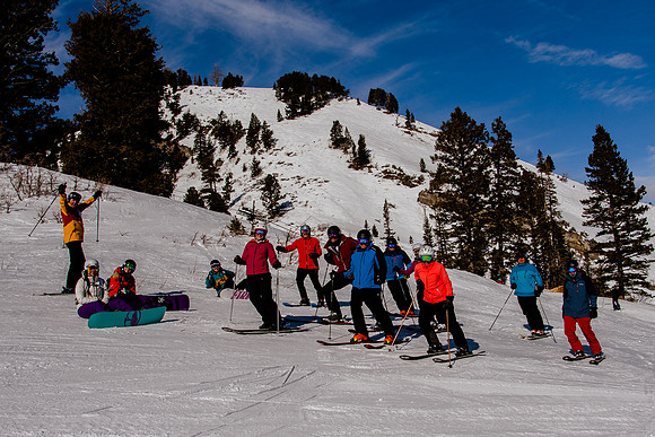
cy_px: 243
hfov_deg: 47.3
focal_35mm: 41
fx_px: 747
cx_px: 359
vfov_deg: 32.6
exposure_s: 1/5000
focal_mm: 24
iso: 200
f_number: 5.6
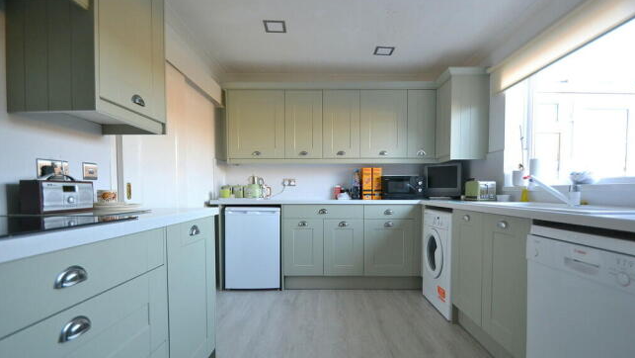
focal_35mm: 16
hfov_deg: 99.4
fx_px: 269
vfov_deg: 67.0
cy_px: 194
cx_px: 321
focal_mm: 10
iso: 500
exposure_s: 1/60
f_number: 3.5
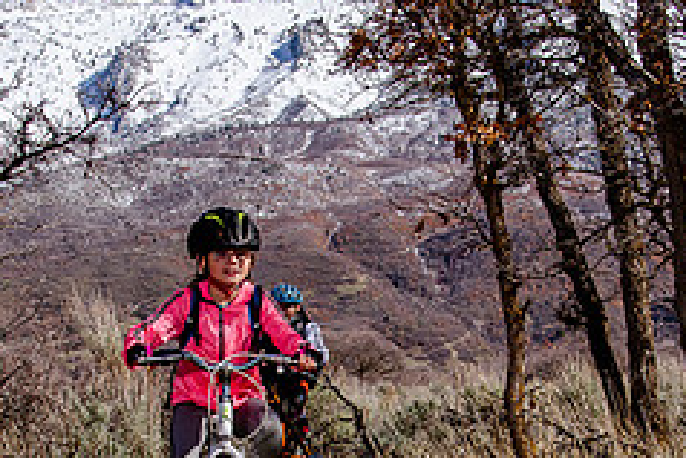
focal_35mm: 115
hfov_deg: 17.8
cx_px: 350
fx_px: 2193
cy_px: 501
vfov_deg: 11.8
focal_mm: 35
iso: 200
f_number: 9
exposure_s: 1/400
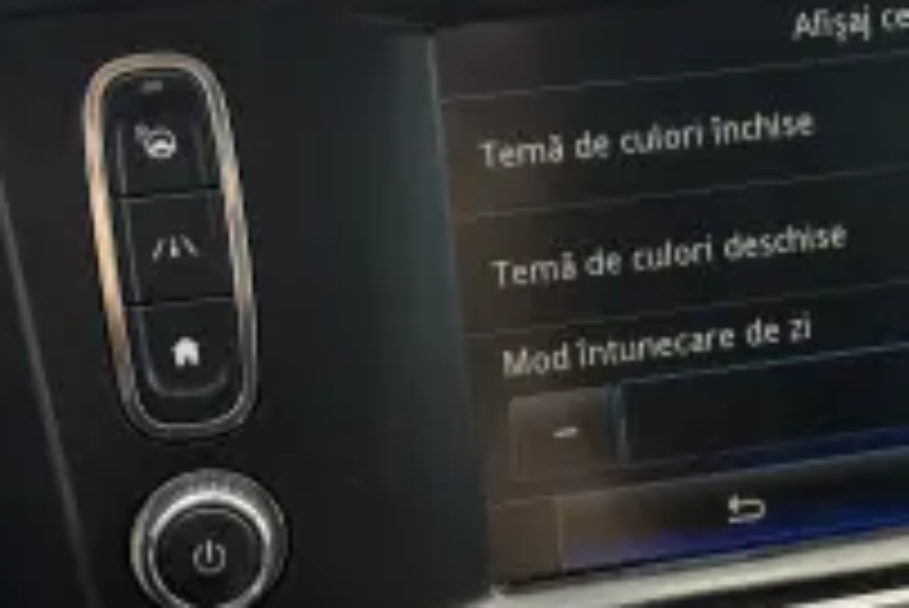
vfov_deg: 15.4
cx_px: 711
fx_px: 2249
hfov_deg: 22.6
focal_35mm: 89
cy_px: 234
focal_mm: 6.76
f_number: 1.78
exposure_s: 1/214
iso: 64
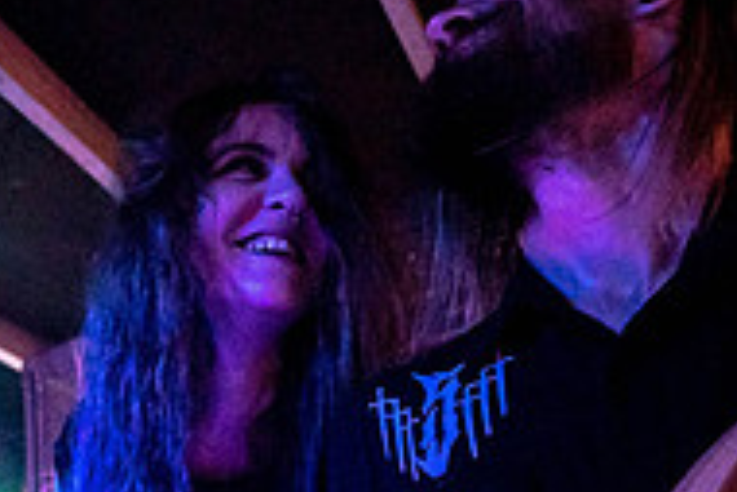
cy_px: 658
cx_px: 13
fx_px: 1168
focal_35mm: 57
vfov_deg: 21.3
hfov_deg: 32.4
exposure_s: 1/200
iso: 3200
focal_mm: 14
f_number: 2.8
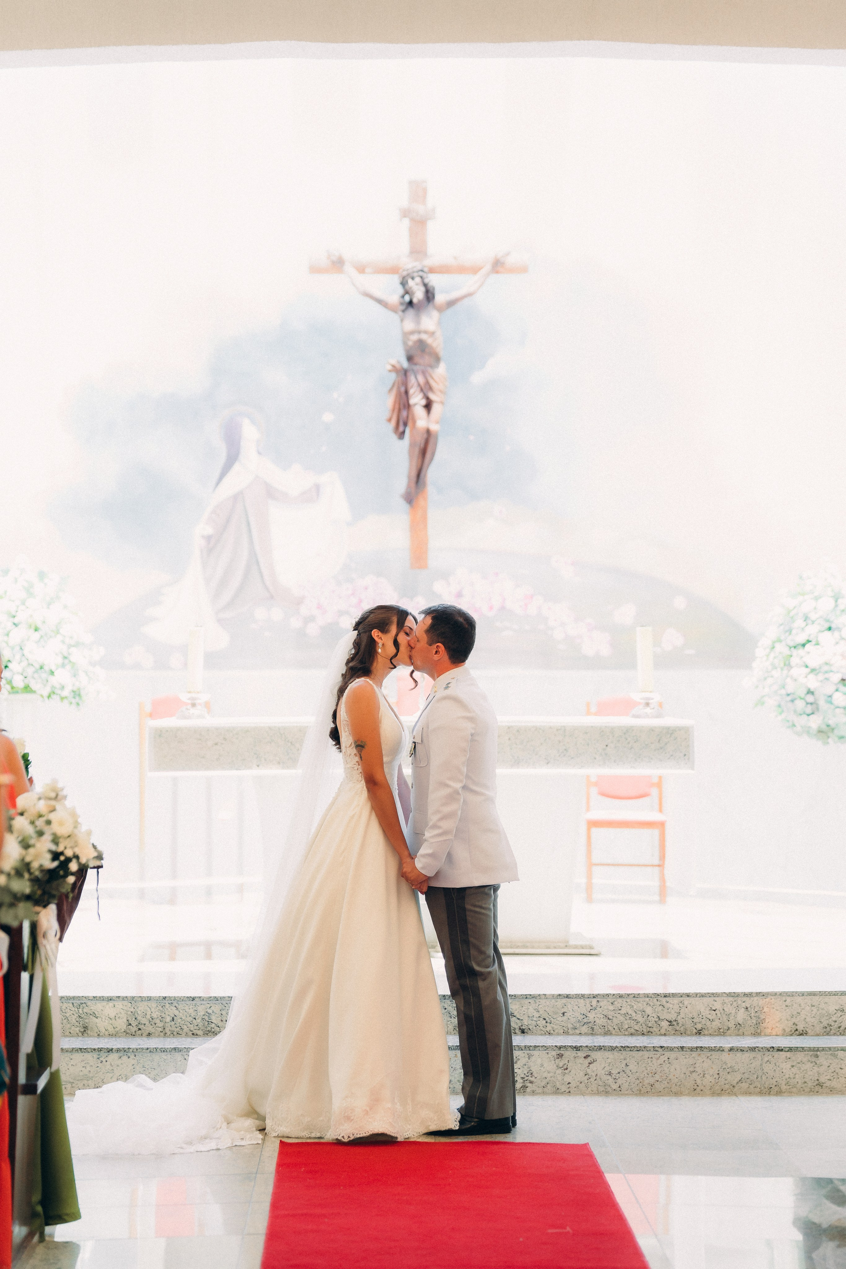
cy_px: 634
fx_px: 3454
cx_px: 423
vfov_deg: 20.8
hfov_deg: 14.0
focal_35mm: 98
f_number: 2.8
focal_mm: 98
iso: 500
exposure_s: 1/400
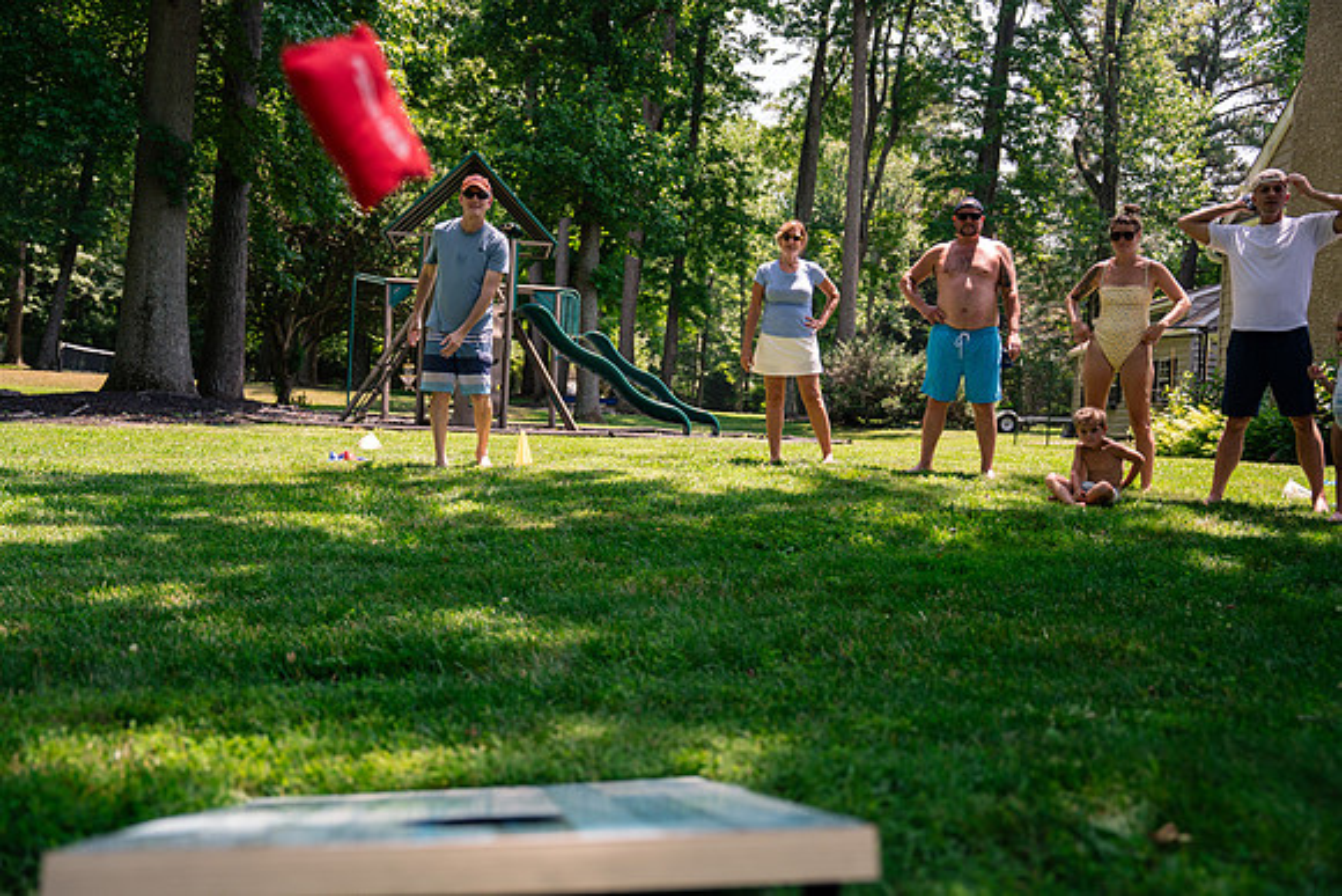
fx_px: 1342
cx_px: 671
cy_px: 448
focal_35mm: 36
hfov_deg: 53.1
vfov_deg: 36.9
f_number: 2.8
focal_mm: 36
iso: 400
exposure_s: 1/2000
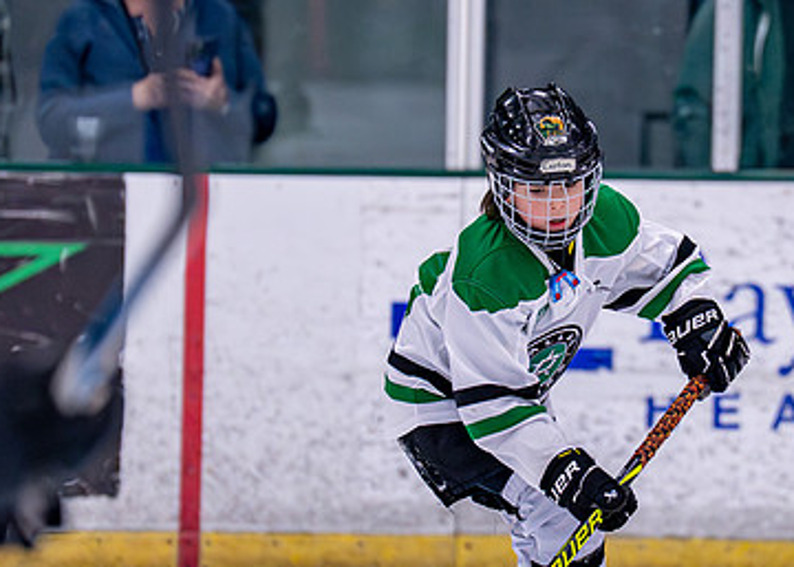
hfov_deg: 3.5
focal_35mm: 580
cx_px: 561
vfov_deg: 2.5
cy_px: 372
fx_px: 13077
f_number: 2.8
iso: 2500
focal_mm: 200
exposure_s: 1/1250
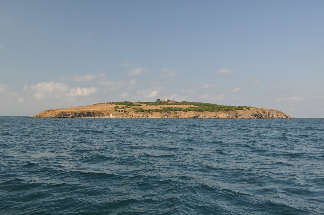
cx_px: 162
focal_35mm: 30
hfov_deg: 62.0
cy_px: 108
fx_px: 270
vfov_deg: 43.5
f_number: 7.1
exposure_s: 1/200
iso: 200
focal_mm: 20
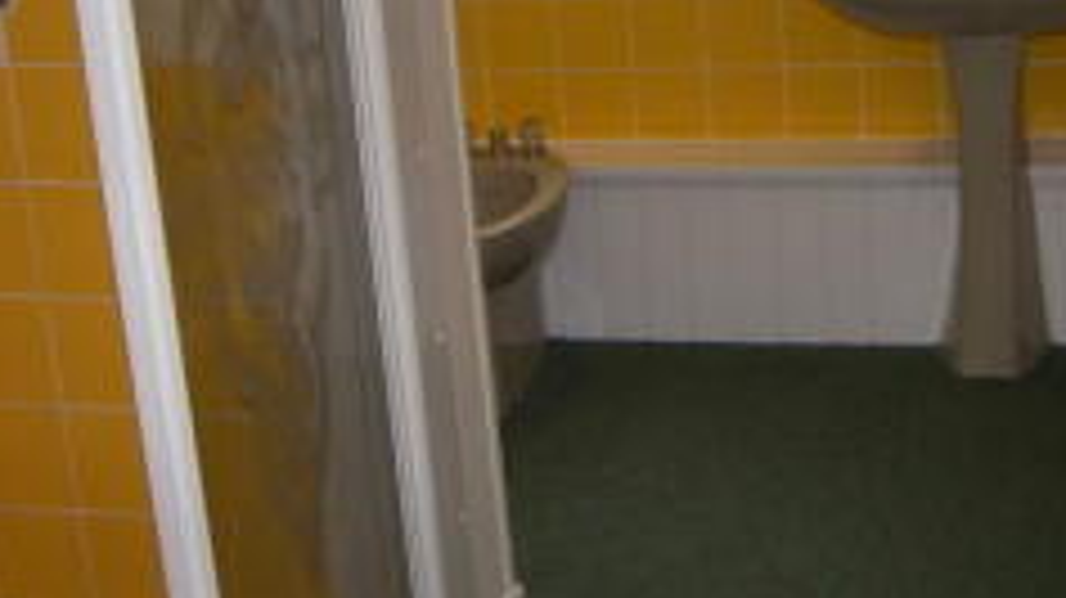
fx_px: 2119
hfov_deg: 28.2
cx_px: 618
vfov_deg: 15.8
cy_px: 7
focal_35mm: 75
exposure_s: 1/30
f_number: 2.8
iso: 100
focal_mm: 5.9
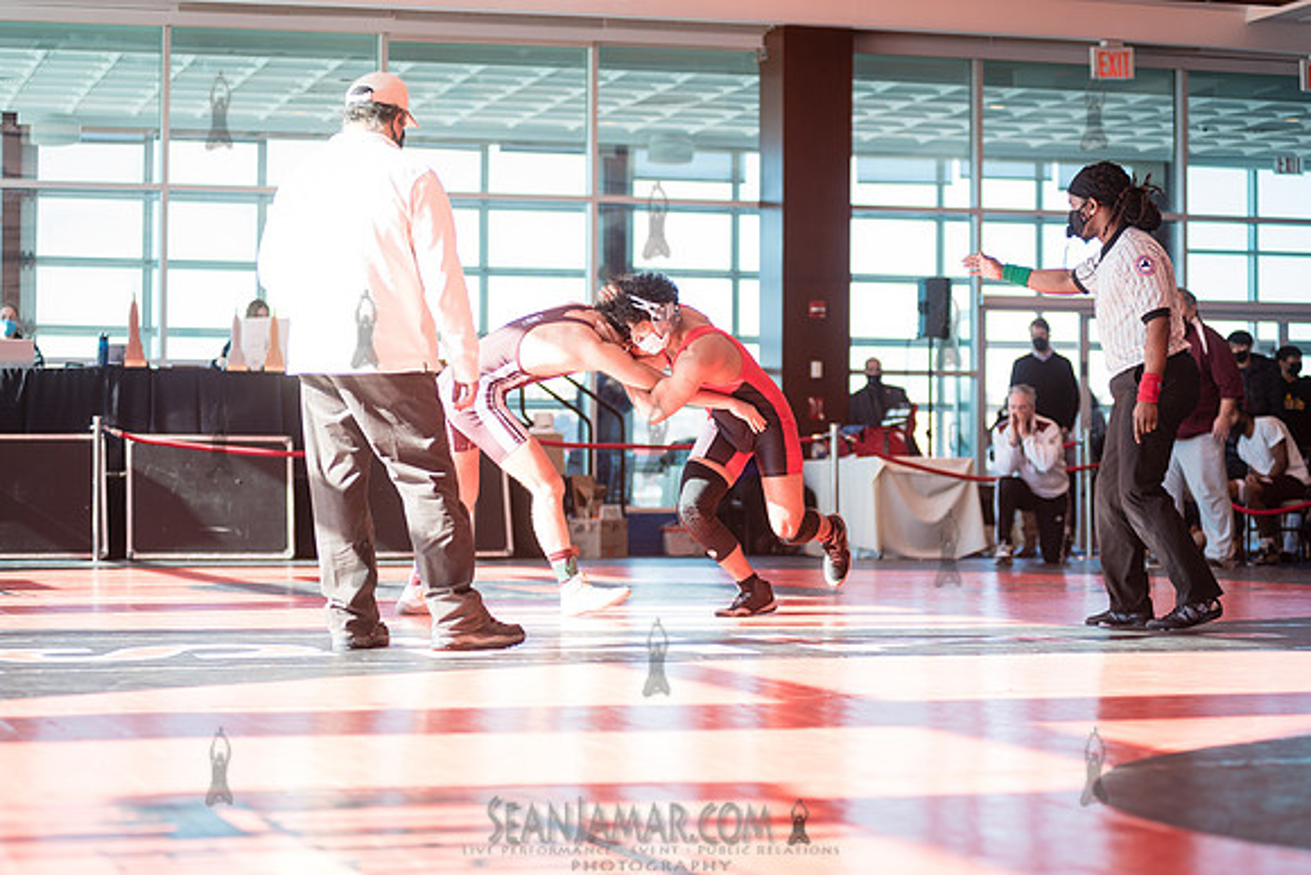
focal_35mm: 86
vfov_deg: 15.9
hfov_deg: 23.6
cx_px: 656
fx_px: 3132
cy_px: 438
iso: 400
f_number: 3.5
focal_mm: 86
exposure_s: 1/400
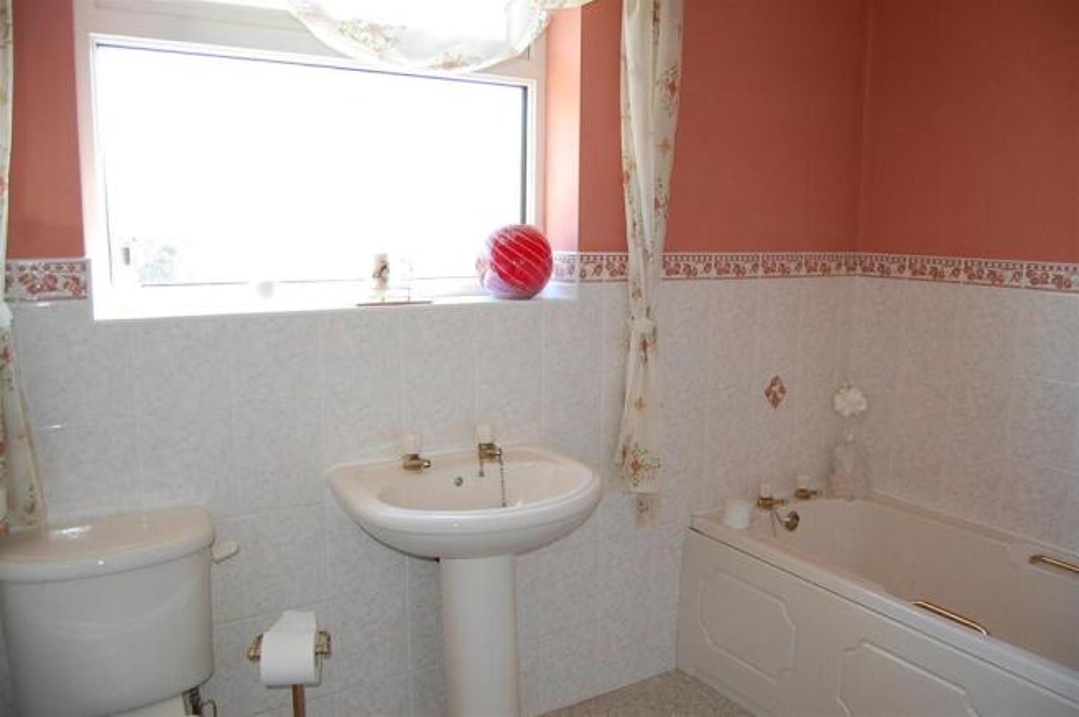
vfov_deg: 47.8
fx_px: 808
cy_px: 358
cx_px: 540
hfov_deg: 67.4
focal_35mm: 27
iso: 400
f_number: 3.5
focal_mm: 18
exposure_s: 1/60
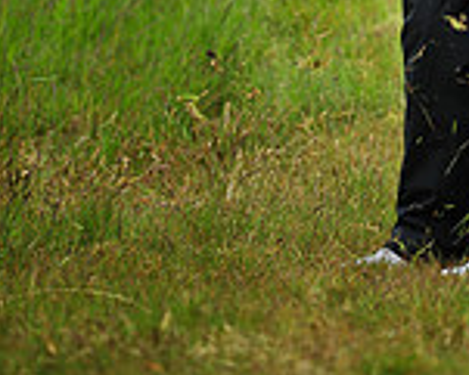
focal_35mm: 837
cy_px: -307
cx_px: 430
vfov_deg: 1.8
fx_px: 11626
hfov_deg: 2.3
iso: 800
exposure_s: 1/3200
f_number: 4
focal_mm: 300
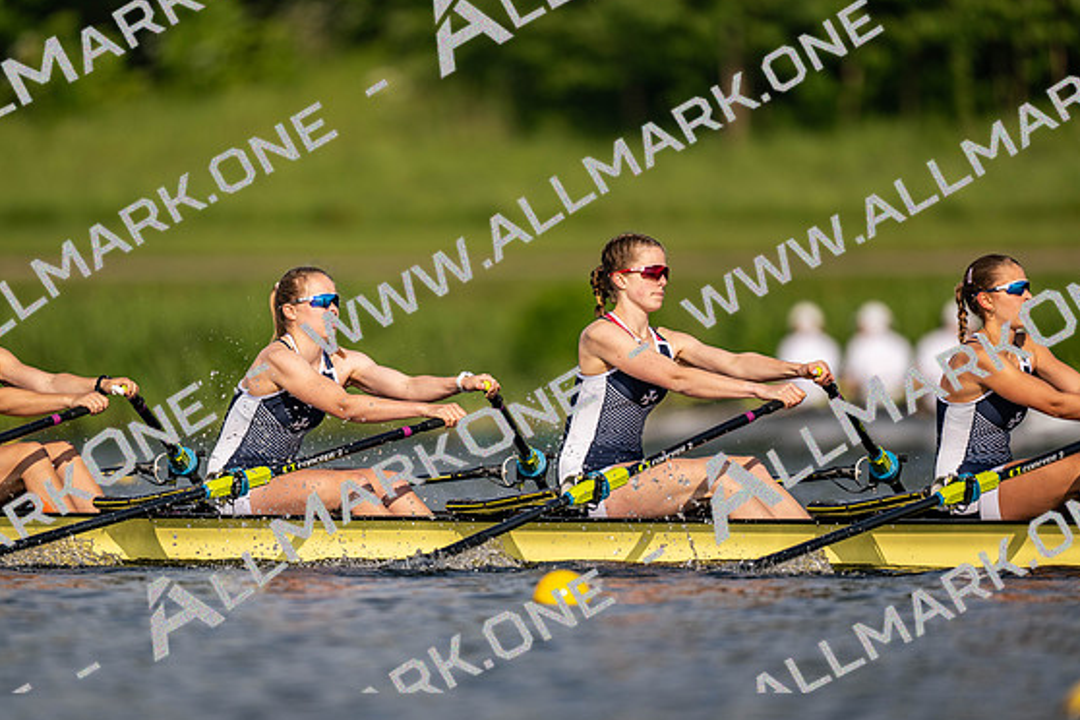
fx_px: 18719
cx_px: 540
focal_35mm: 624
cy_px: 361
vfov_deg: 2.2
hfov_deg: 3.3
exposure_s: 1/2500
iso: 200
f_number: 4
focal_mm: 600
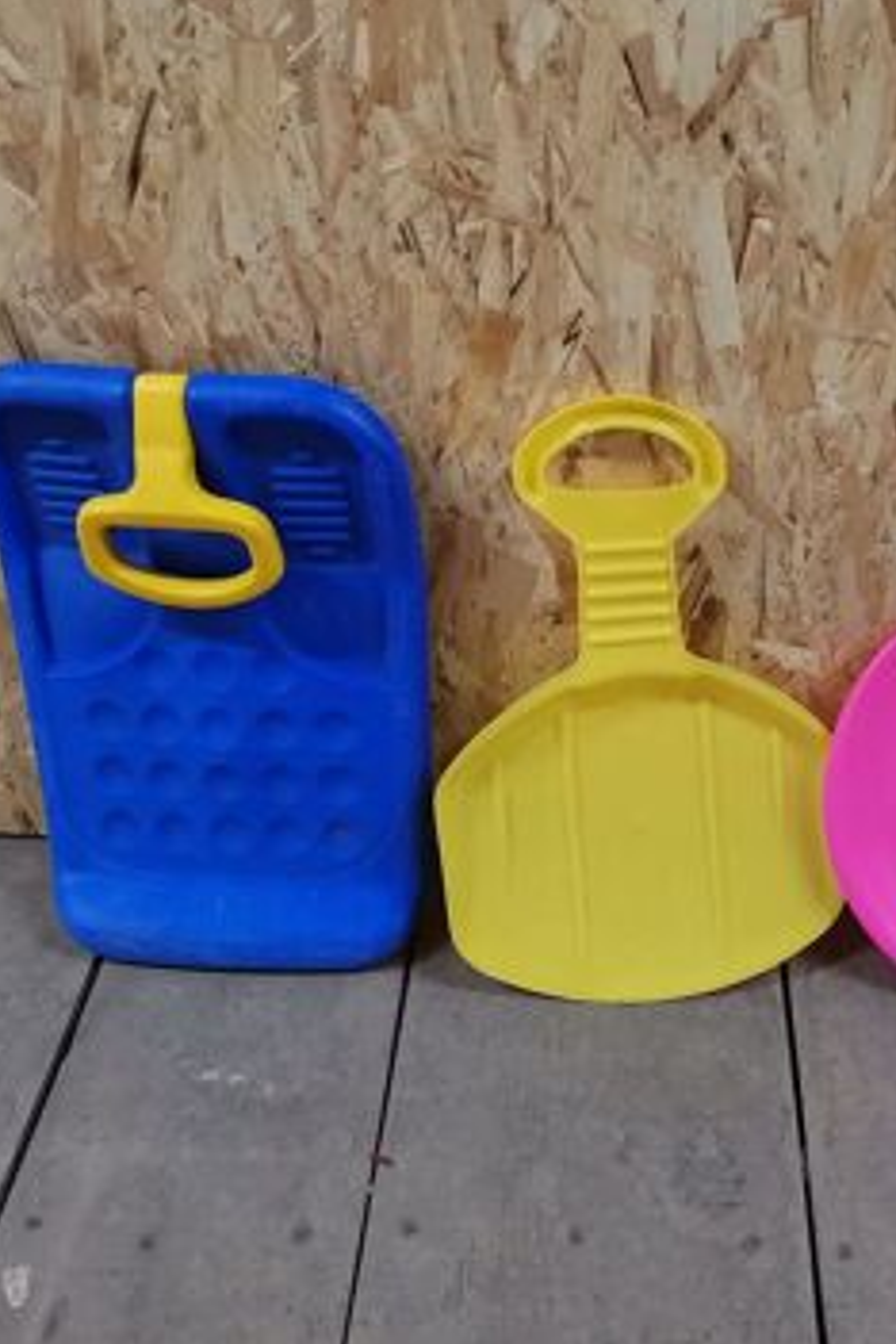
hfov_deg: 34.8
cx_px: 716
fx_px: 1381
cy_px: 666
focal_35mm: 37
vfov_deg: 51.9
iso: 320
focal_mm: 4.75
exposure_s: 1/100
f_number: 1.8
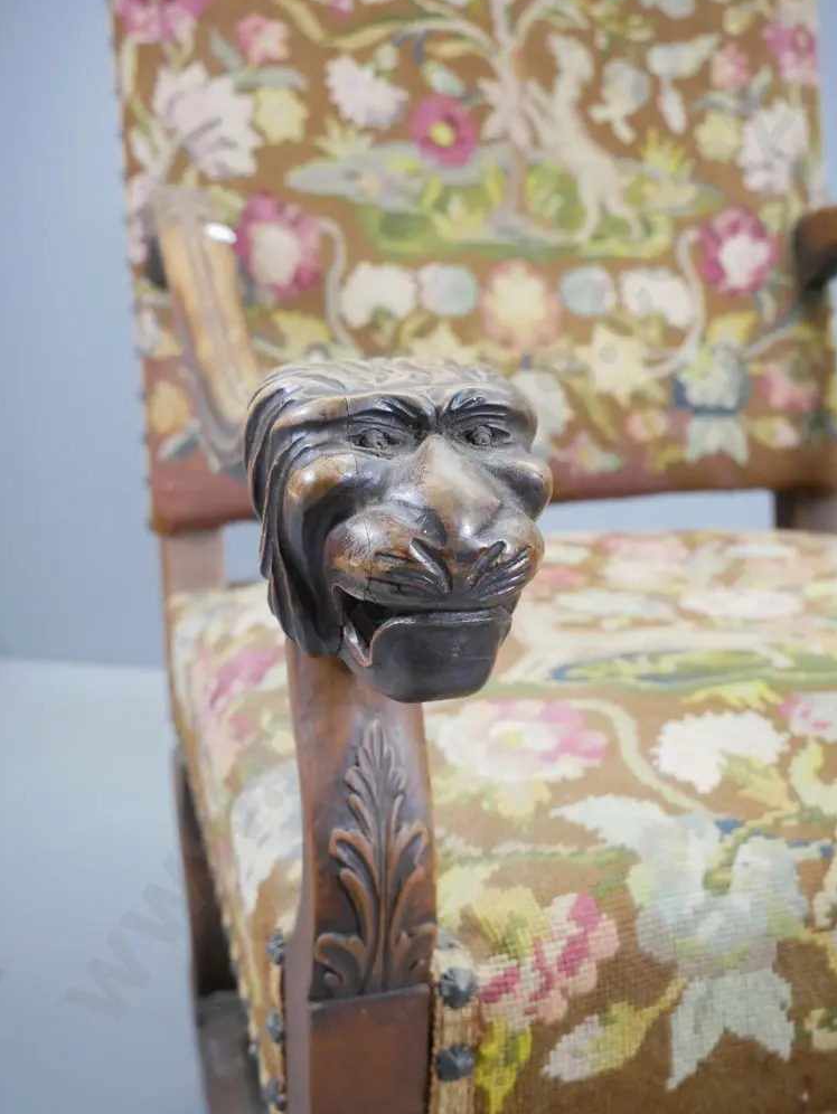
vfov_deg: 50.1
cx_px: 427
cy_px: 559
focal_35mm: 37
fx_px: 1192
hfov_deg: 38.7
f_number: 4.5
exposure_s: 1/100
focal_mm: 18
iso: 3200
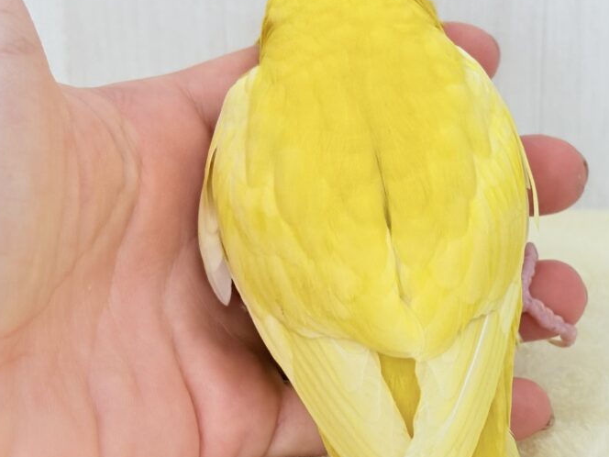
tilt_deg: -22.1
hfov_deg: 20.7
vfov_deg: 15.7
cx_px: 466
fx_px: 1654
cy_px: 282
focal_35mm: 94
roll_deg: -0.1
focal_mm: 5.96
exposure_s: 1/50
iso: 100
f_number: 1.6
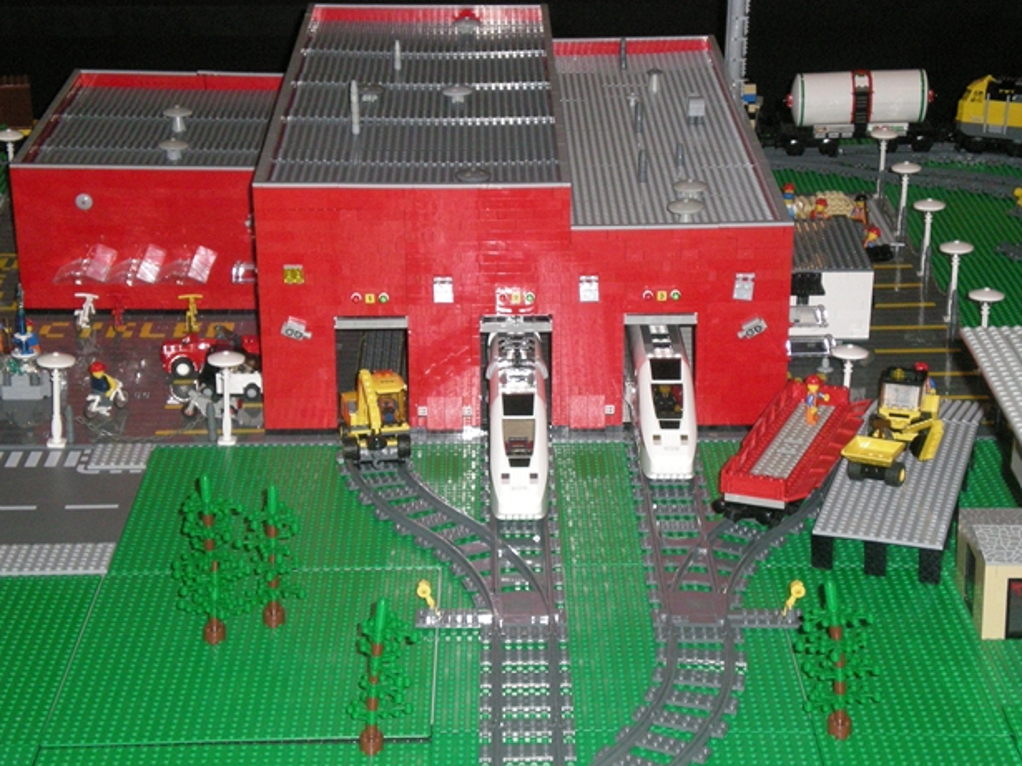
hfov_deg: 25.3
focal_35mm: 77
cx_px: 518
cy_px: 382
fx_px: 2273
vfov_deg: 19.1
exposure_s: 1/120
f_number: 4.6
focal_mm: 12.3
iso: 362
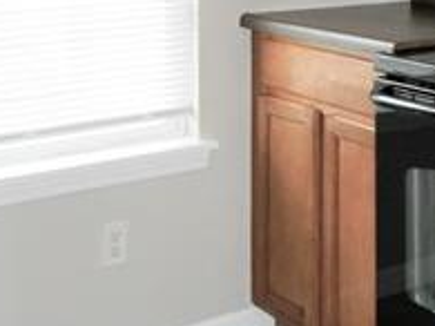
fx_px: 1030
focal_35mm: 82
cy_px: -116
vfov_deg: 16.8
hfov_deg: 22.9
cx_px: 433
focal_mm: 4.5
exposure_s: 1/30
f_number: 3.1
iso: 125
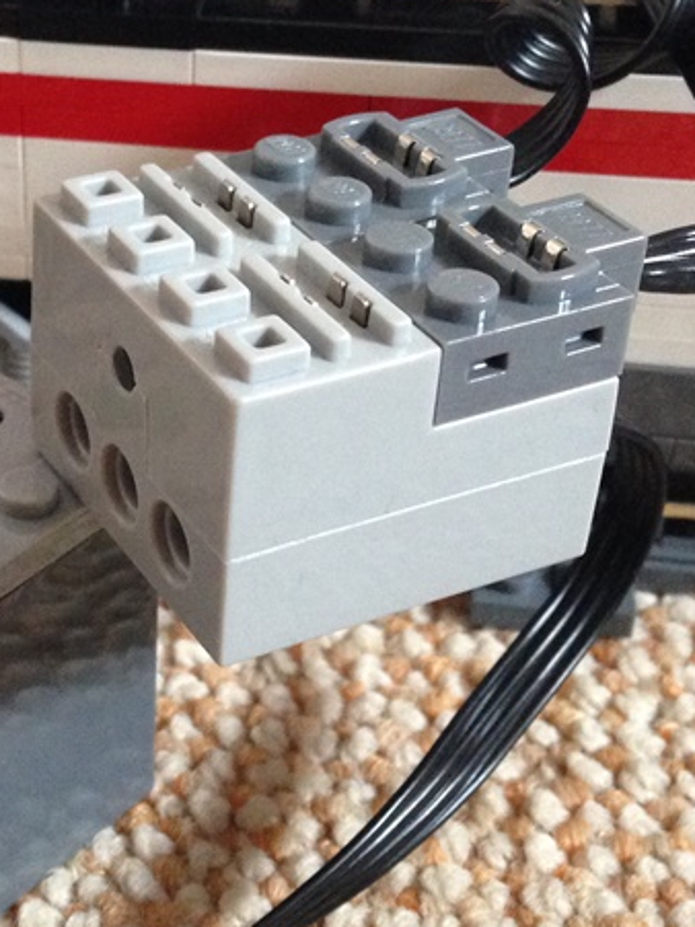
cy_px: 471
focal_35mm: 75
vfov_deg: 26.0
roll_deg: +3.4
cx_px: 88
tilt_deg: -36.6
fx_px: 2009
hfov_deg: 19.3
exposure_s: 1/20
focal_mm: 4.12
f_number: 2.4
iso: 320
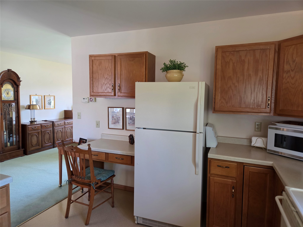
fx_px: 201
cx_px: 152
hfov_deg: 73.9
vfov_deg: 58.9
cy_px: 114
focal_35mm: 23
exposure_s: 1/120
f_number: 1.8
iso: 320
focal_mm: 5.4
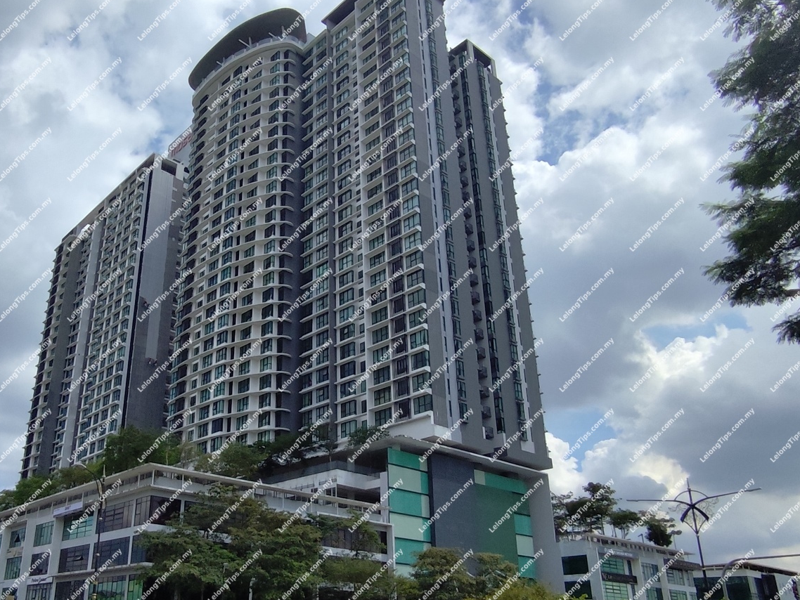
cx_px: 298
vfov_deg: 53.1
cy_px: 298
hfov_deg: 66.2
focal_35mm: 26
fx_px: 601
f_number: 2.2
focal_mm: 1.65
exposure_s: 1/3714
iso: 50
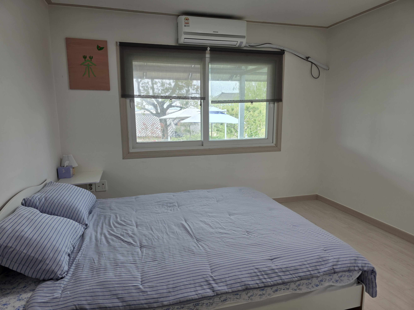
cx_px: 207
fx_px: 275
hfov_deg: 73.9
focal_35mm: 23
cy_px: 155
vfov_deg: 58.9
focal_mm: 6.3
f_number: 1.7
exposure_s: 1/120
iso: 40
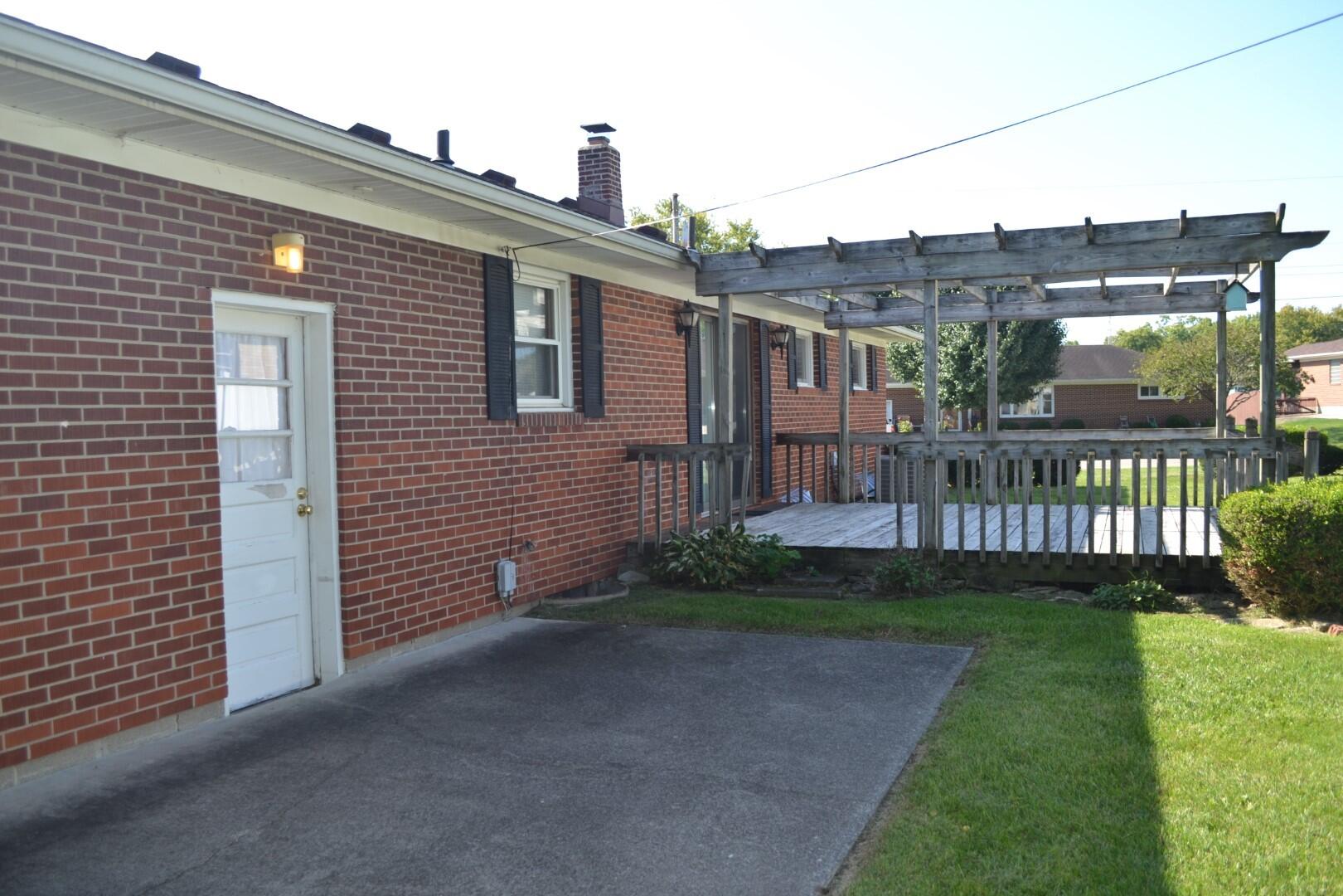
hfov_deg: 61.9
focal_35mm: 30
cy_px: 448
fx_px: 1119
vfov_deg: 43.6
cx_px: 672
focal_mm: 20
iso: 100
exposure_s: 1/200
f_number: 5.6
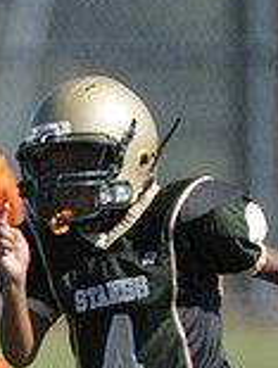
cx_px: 56
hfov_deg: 0.7
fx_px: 22928
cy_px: 544
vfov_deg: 0.9
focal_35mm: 2150
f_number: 4
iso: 640
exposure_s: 1/3200
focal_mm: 400
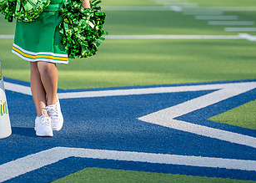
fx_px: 858
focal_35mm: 118
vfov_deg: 12.0
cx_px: 46
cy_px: 6
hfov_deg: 16.8
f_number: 1.2
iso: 100
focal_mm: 50
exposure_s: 1/2500
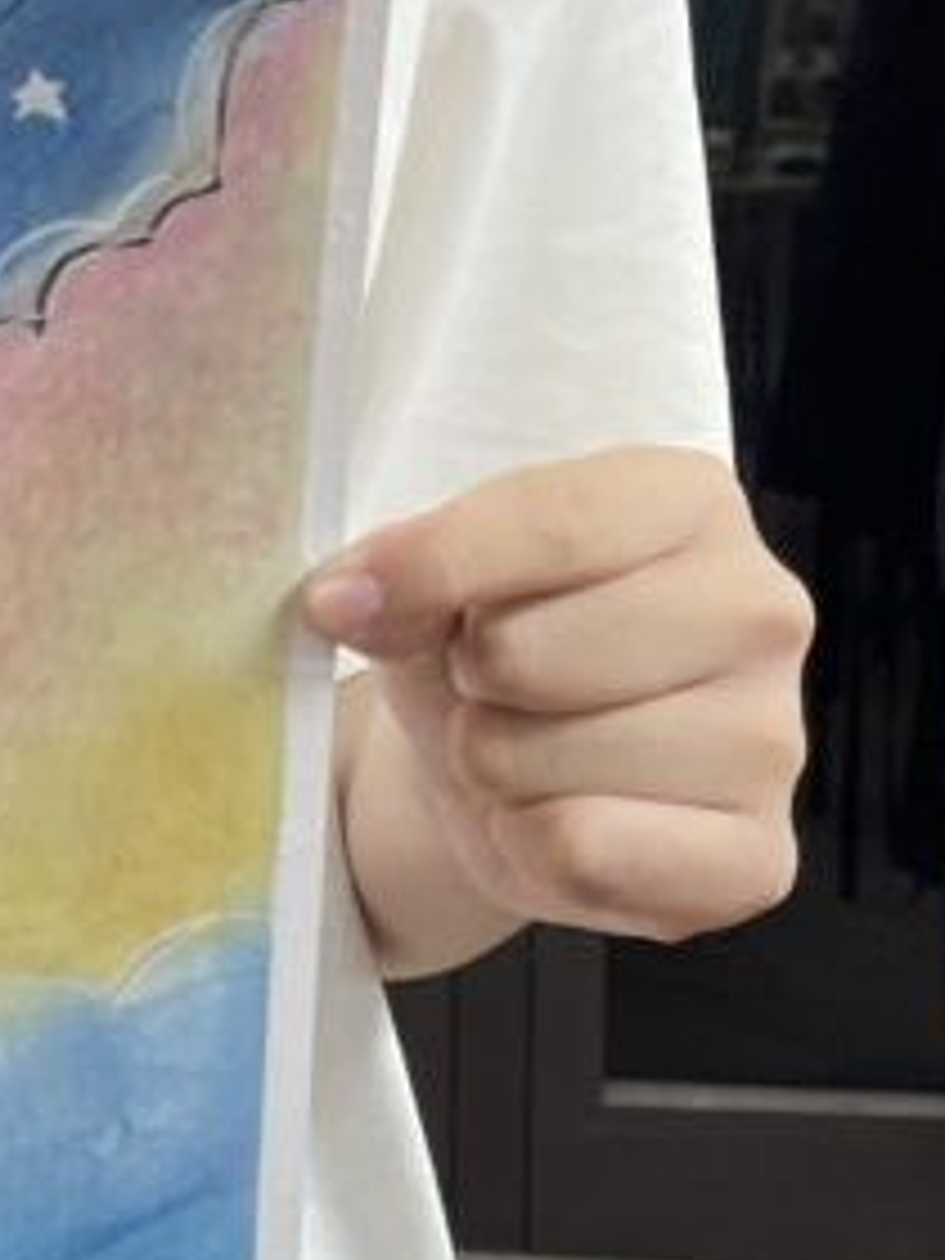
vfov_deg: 20.6
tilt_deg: -2.6
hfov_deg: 15.3
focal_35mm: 93
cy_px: 117
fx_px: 3385
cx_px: -212
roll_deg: +0.0
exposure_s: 1/100
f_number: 1.6
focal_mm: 4.2
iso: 100
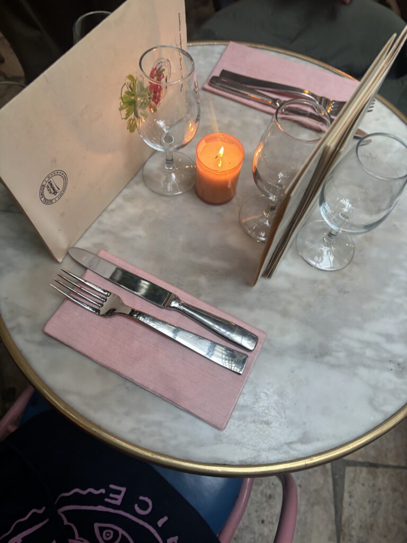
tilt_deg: -64.8
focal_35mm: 26
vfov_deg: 67.3
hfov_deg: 53.1
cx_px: 204
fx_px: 408
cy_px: 272
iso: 160
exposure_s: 1/50
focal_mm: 5.96
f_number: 1.6
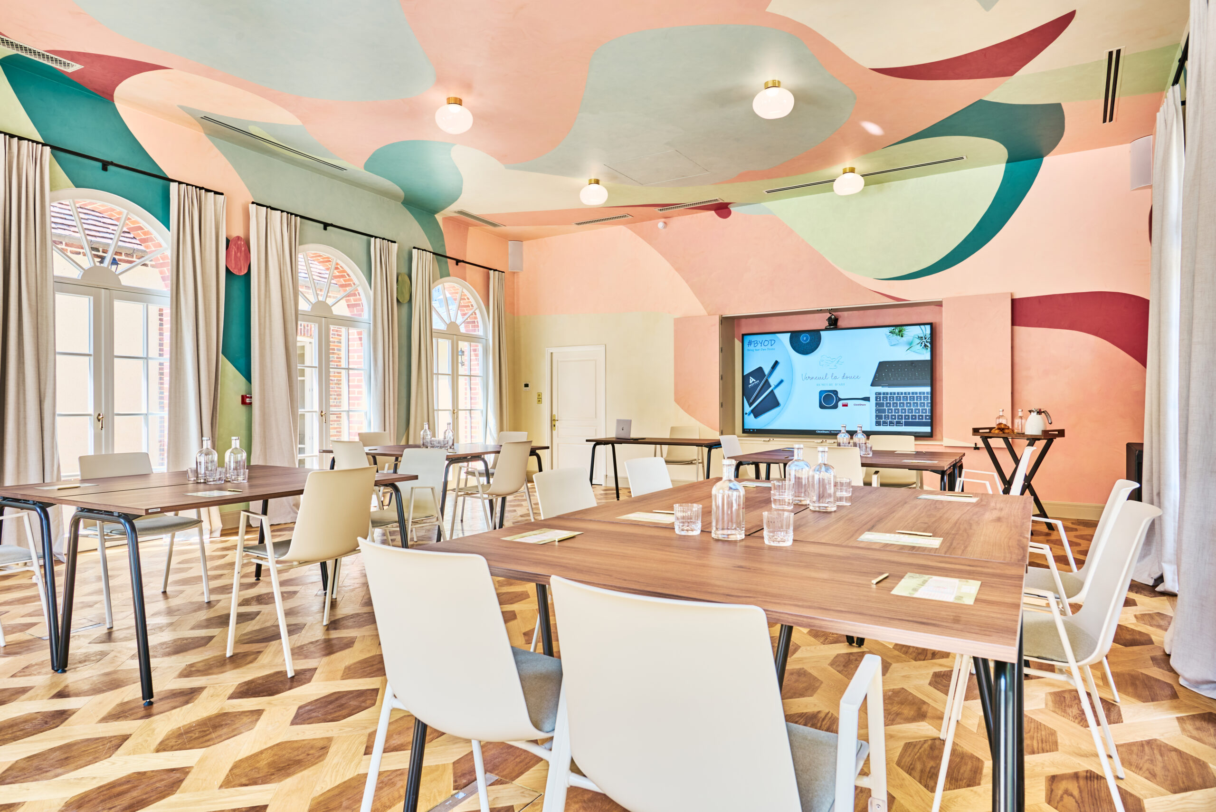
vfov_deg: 62.0
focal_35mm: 20
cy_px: 406
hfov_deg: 84.0
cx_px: 608
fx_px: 676
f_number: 10
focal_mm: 20
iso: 64
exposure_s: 1/8
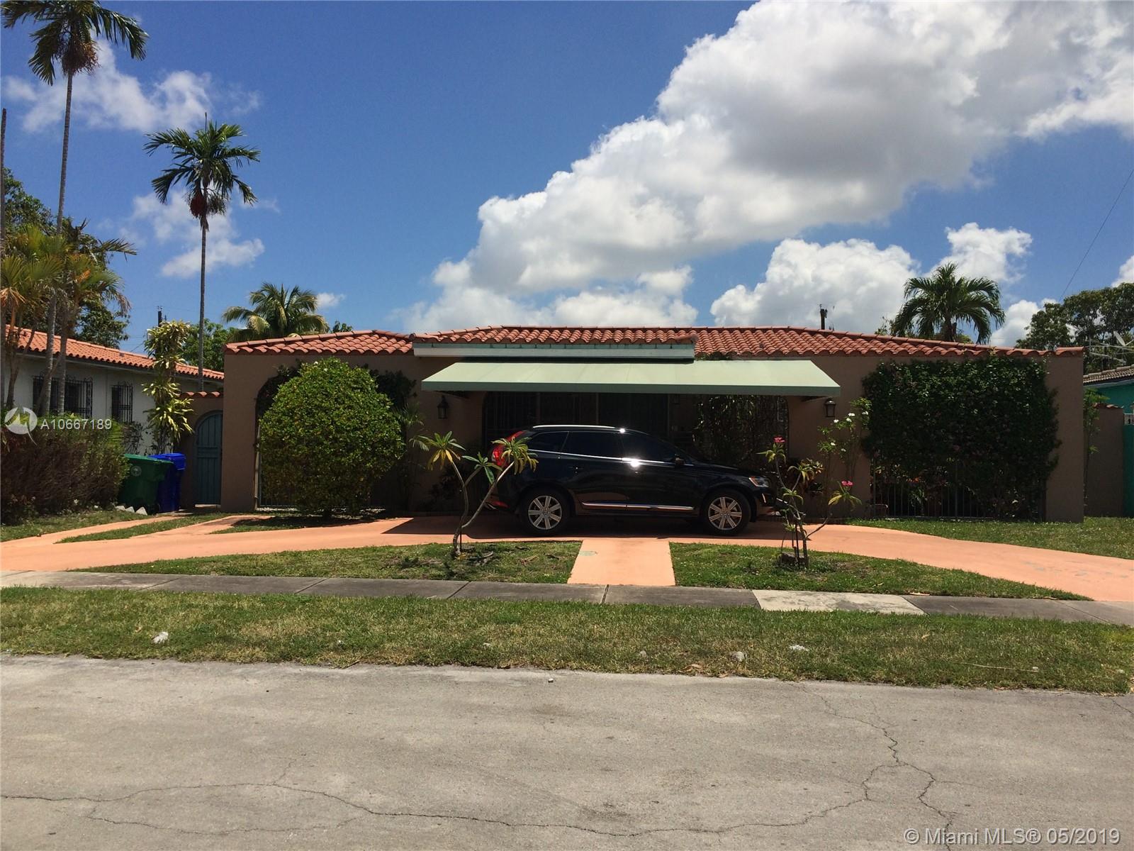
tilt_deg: +2.5
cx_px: 567
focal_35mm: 29
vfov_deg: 48.2
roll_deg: -1.4
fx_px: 950
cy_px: 426
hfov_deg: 61.7
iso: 32
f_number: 2.2
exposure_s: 1/3731
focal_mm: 4.15
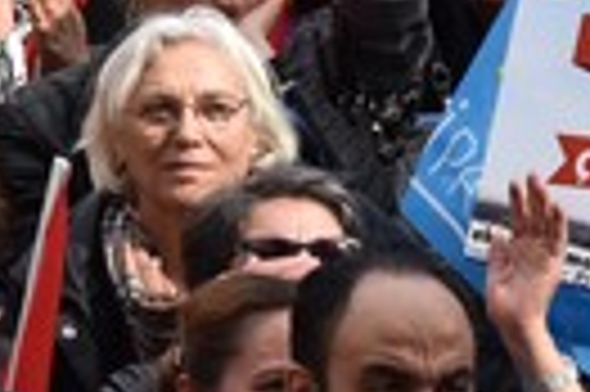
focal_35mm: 384
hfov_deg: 5.3
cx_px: -185
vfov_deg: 3.5
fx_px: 6285
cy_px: -439
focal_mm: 50
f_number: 13
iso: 800
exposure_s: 1/640
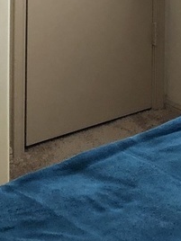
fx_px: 788
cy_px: -163
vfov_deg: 15.5
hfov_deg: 13.1
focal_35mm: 113
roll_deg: -0.2
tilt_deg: -4.5
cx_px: 133
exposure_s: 1/30
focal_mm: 3.99
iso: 40
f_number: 1.8
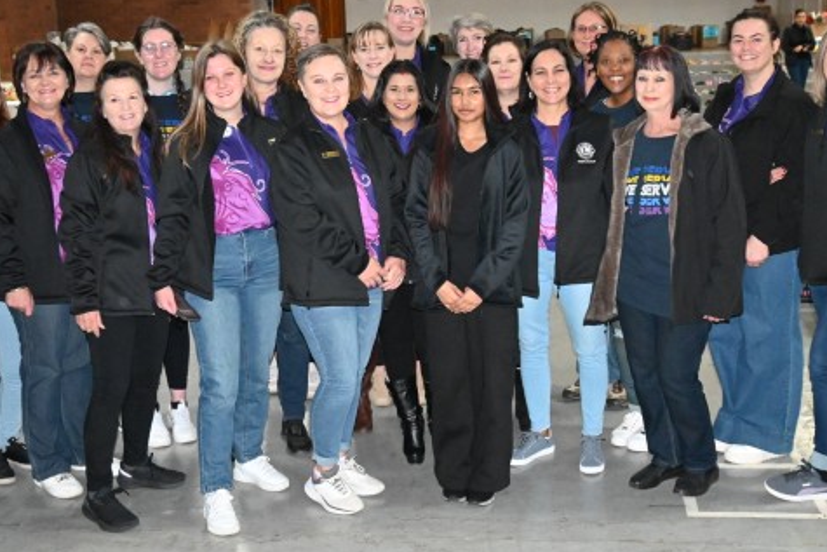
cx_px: 414
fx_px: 1126
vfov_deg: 27.5
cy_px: 232
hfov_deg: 40.3
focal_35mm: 49
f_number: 4
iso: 6400
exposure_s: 1/60
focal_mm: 22
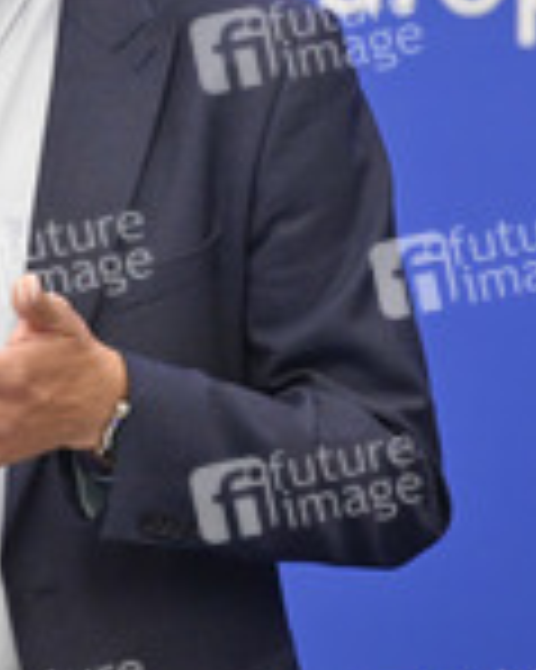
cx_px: -83
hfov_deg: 4.0
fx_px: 7622
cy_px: 153
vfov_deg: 5.0
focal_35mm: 384
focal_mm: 135
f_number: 2.8
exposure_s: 1/320
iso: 2000
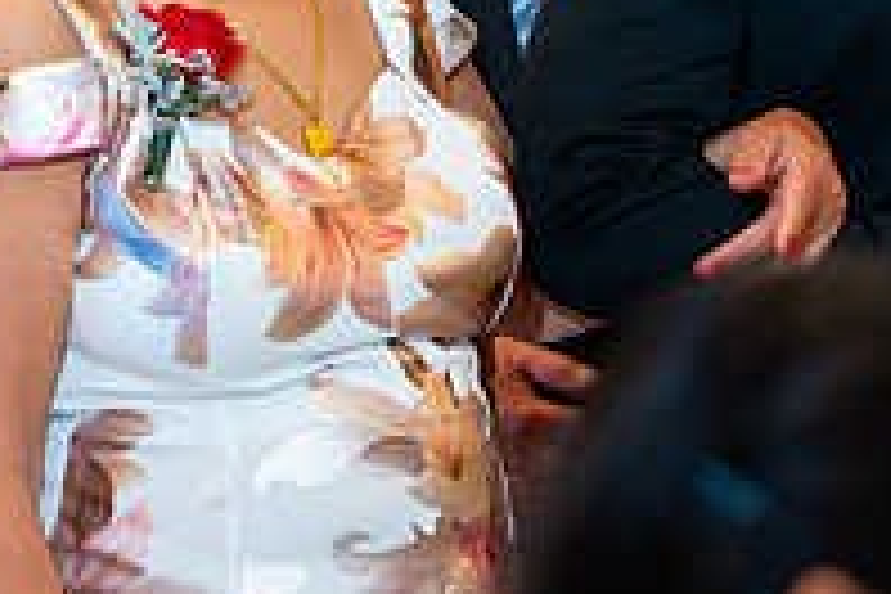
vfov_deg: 4.3
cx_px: 450
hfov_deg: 6.4
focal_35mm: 322
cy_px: 20
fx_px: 7969
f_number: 2.8
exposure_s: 1/160
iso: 800
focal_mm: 110
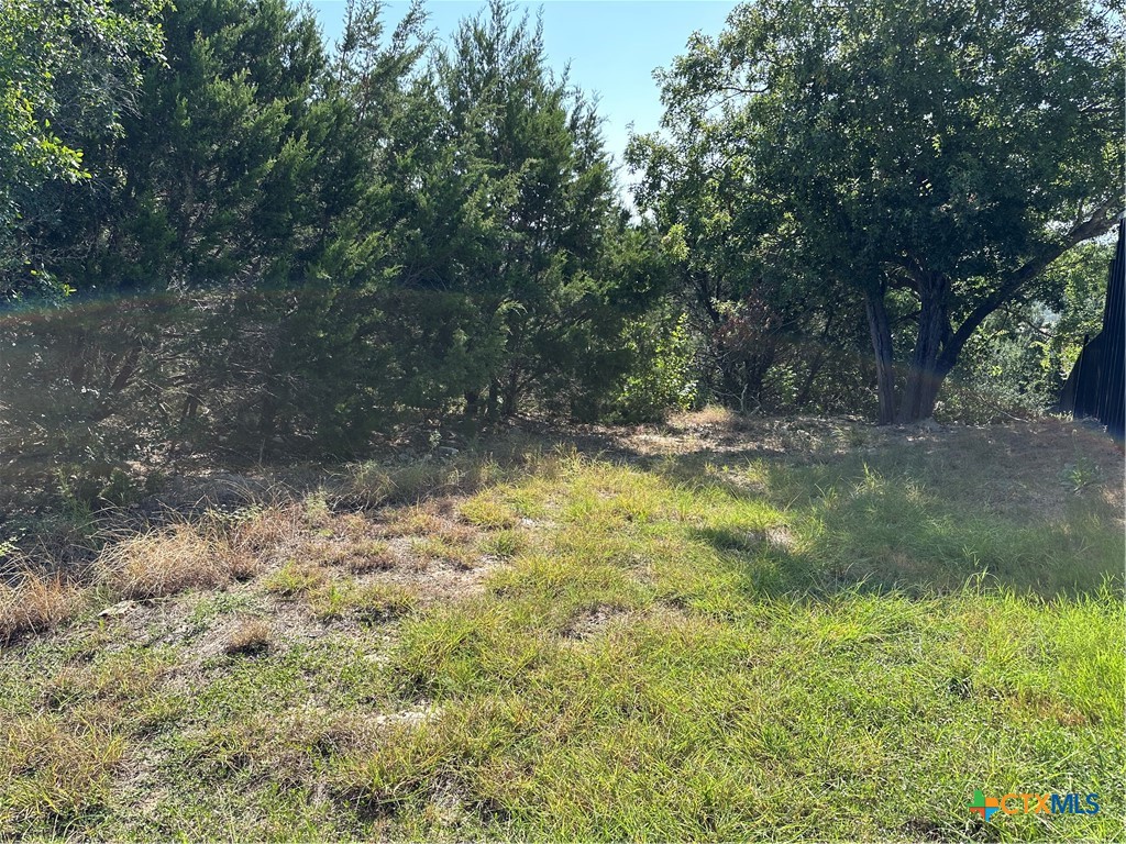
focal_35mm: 24
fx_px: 781
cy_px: 422
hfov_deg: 71.6
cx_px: 563
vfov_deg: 56.8
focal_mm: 6.86
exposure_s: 1/1495
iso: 80
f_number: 1.78
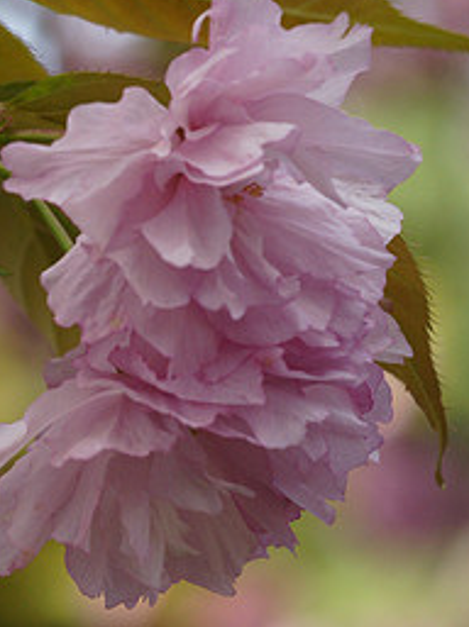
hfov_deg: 4.5
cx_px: -120
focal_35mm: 326
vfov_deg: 6.1
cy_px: 377
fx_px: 5904
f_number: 8
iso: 500
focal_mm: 100
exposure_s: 1/125
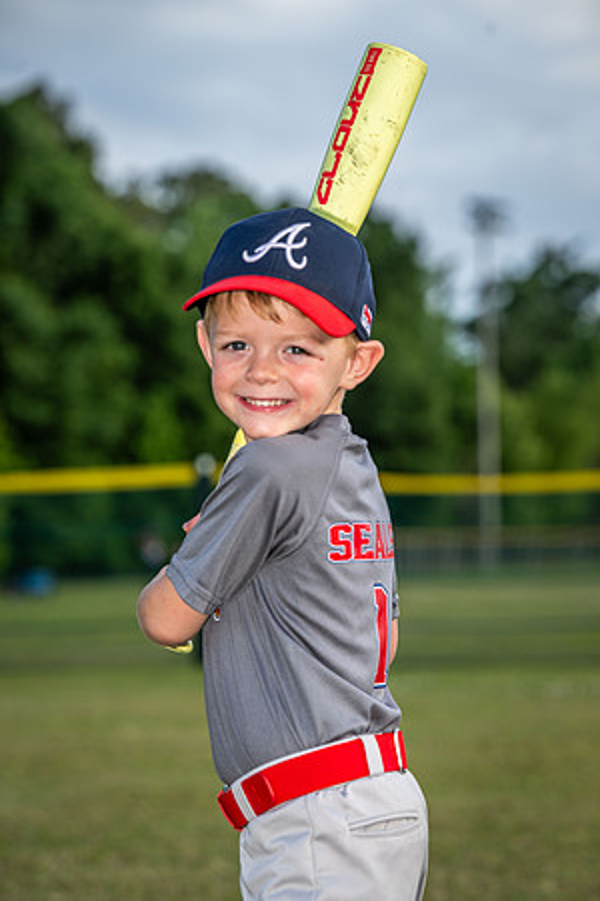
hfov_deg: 10.2
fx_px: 3375
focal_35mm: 135
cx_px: 300
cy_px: 450
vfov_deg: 15.2
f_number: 5.6
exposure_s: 1/200
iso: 100
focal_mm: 135
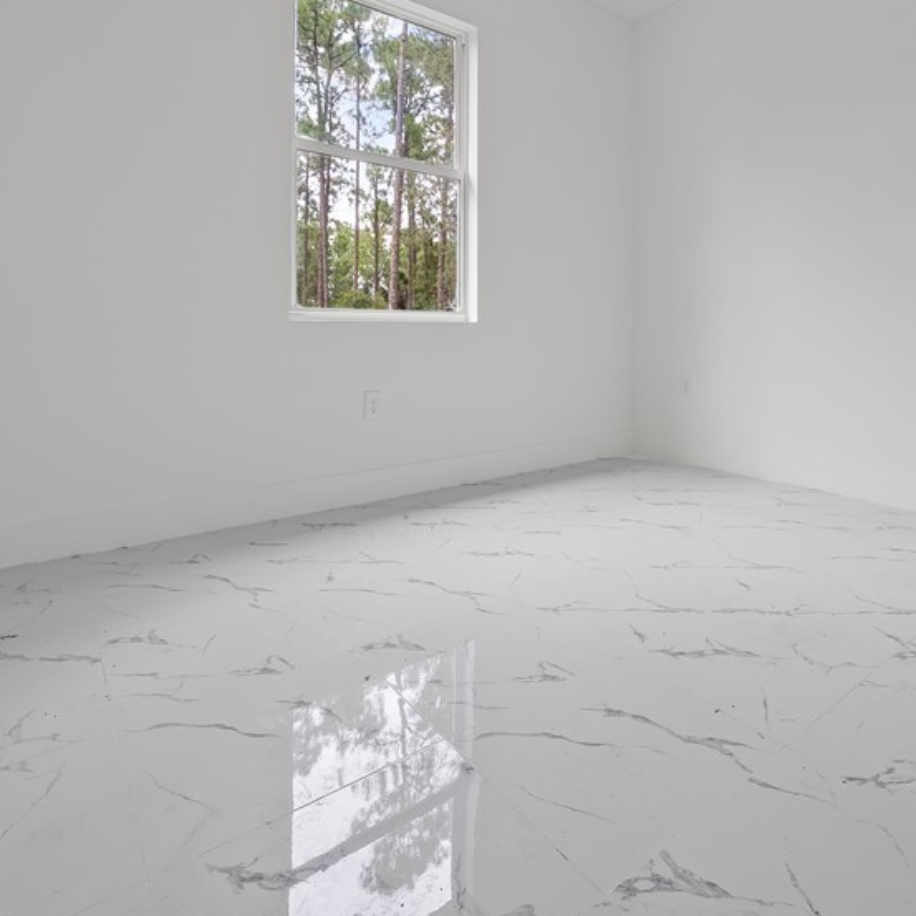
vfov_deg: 73.3
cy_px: 331
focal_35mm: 20
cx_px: 617
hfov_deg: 72.4
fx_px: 599
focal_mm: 12
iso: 200
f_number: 9
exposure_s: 1/5
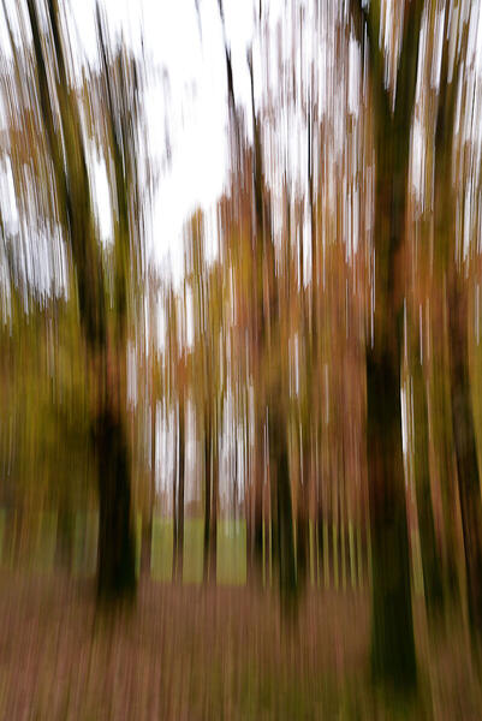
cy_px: 360
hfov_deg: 37.9
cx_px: 241
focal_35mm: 35
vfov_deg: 54.4
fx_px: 702
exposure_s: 1/50
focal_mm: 35
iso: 200
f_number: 4
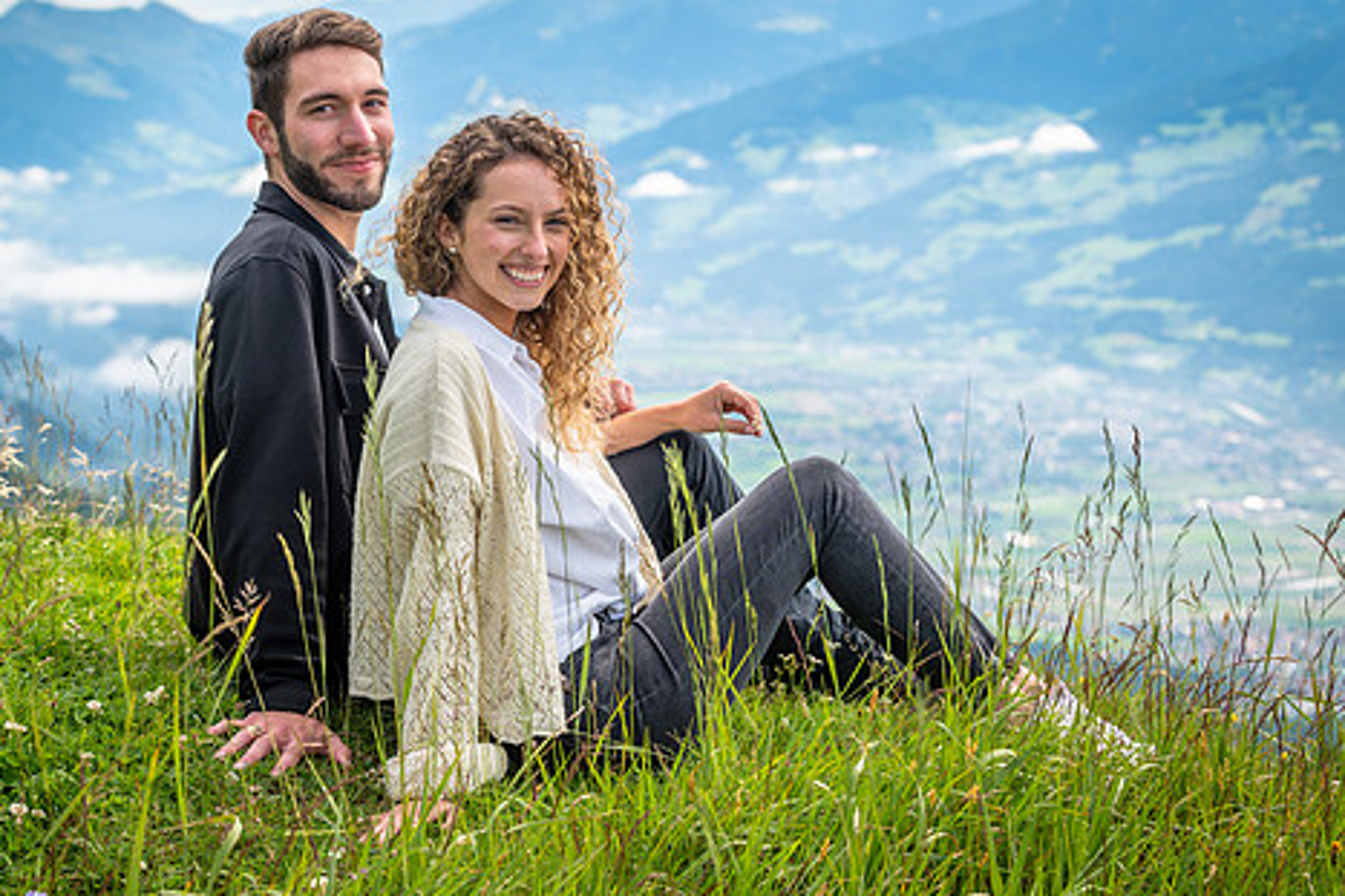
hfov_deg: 23.3
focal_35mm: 87
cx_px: 527
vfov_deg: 15.7
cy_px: 458
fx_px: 3249
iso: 100
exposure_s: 1/320
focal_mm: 70
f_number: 5.6
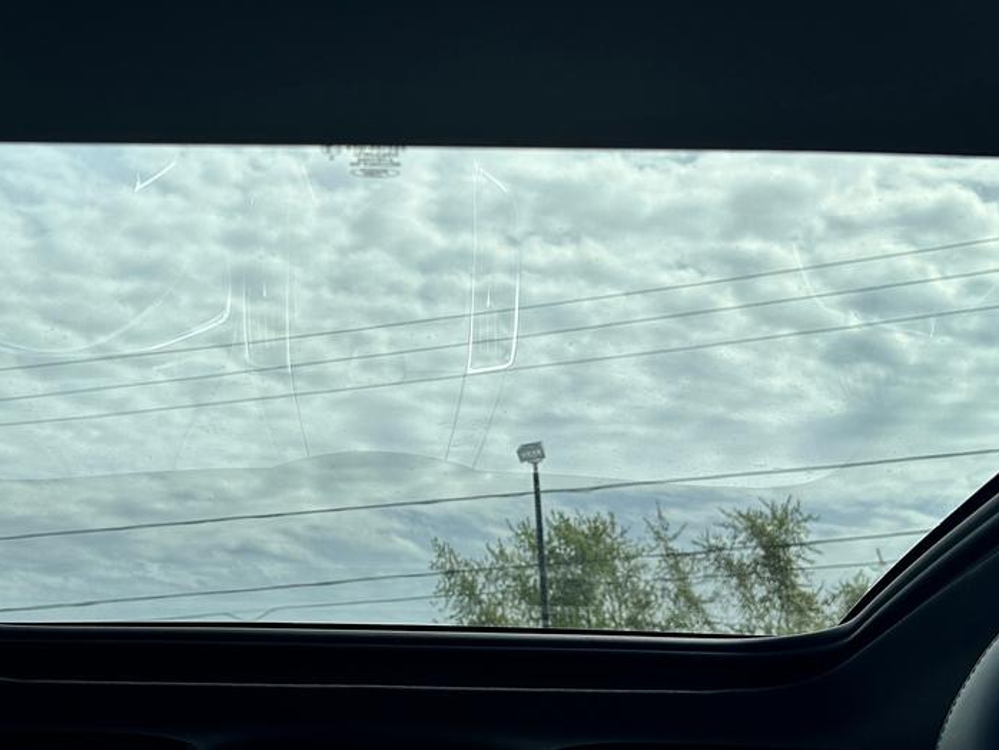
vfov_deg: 32.9
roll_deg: -1.7
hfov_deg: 42.5
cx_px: 358
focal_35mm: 44
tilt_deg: +22.7
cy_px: 331
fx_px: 1270
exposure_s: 1/1339
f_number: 1.78
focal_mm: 6.86
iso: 80
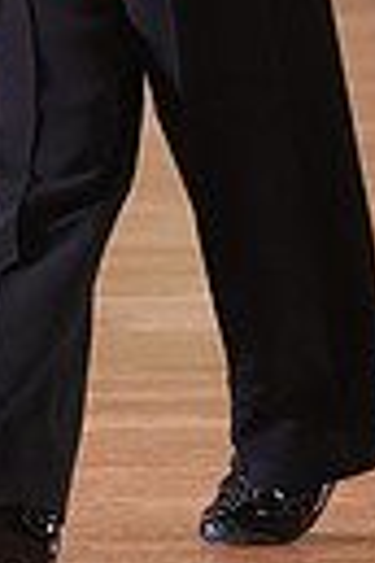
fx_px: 10499
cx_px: -225
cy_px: -310
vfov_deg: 3.1
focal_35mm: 672
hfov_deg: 2.0
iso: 4000
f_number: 6.3
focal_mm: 149
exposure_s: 1/200
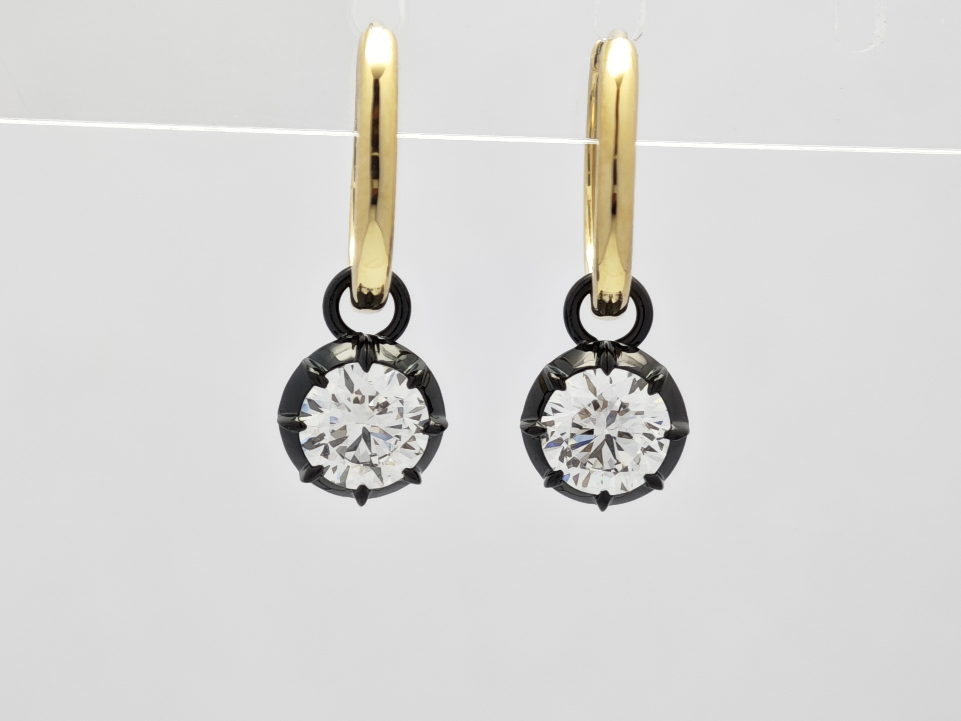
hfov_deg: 15.6
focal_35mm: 126
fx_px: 3498
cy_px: 358
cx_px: 441
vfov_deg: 11.8
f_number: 2
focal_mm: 9
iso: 64
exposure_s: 1/100
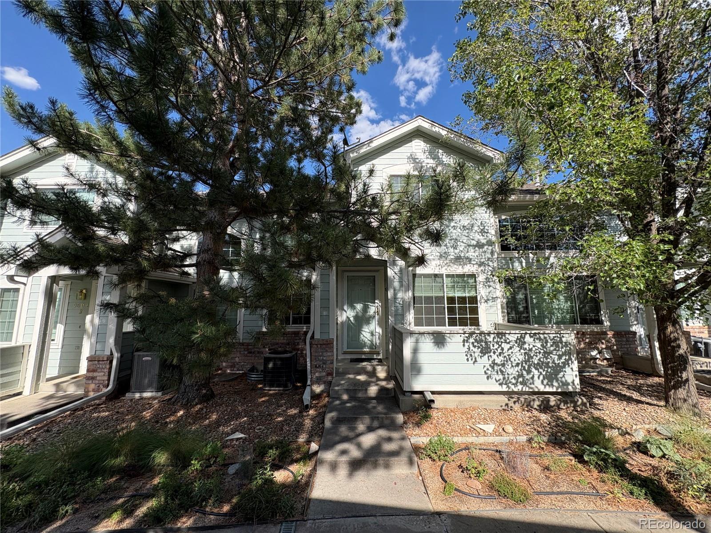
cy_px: 266
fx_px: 288
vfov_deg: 85.7
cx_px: 356
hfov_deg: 102.1
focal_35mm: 14
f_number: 2.2
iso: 40
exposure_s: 1/831
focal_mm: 2.22
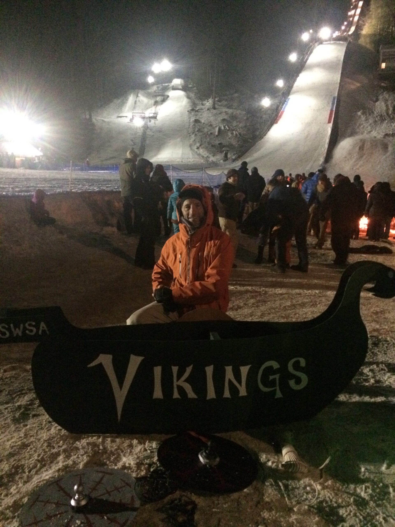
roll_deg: +0.8
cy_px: 264
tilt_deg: -14.8
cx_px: 198
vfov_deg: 61.7
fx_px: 441
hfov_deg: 48.2
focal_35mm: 29
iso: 800
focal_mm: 4.15
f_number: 2.2
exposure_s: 1/15
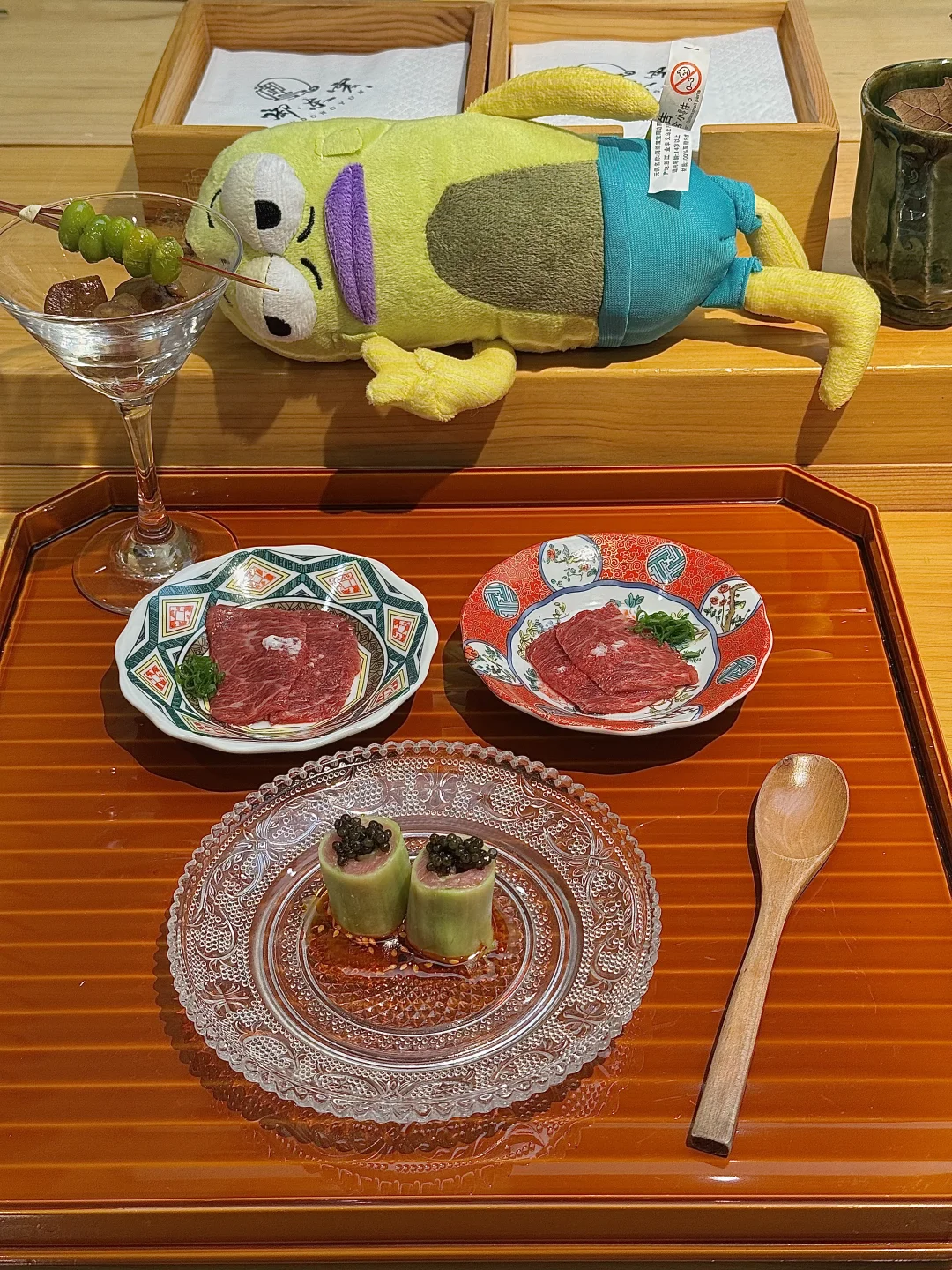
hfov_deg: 30.3
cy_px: 635
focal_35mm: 48
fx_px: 1760
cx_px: 476
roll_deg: +1.7
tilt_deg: -39.7
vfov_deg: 39.7
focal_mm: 6.76
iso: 50
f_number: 1.78
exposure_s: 1/50
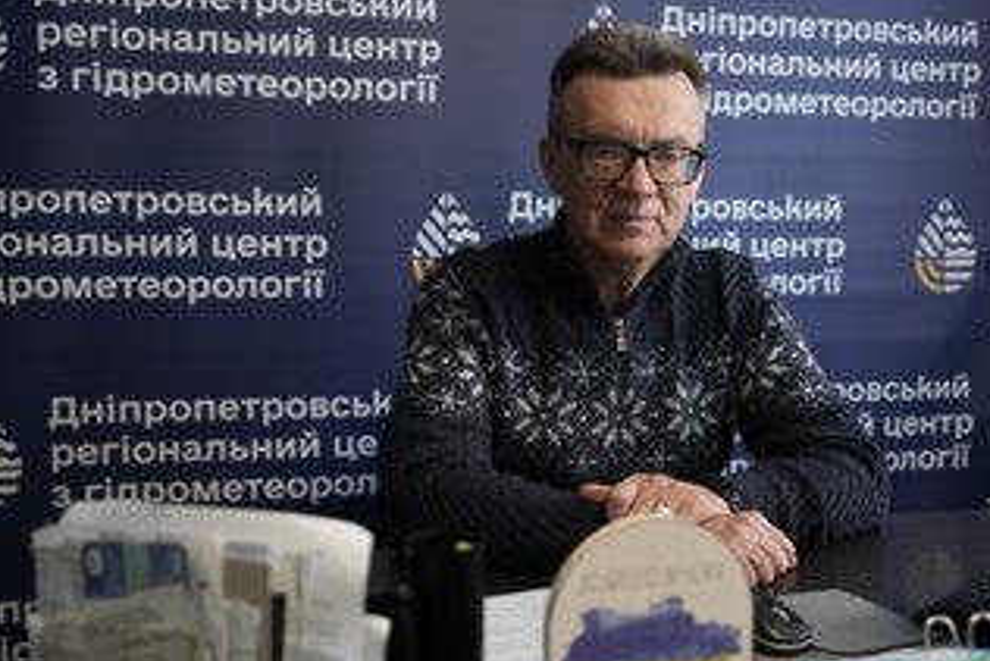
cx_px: 495
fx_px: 1183
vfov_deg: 31.2
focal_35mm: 43
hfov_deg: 45.4
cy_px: 362
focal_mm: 34
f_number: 2.8
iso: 500
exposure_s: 1/50
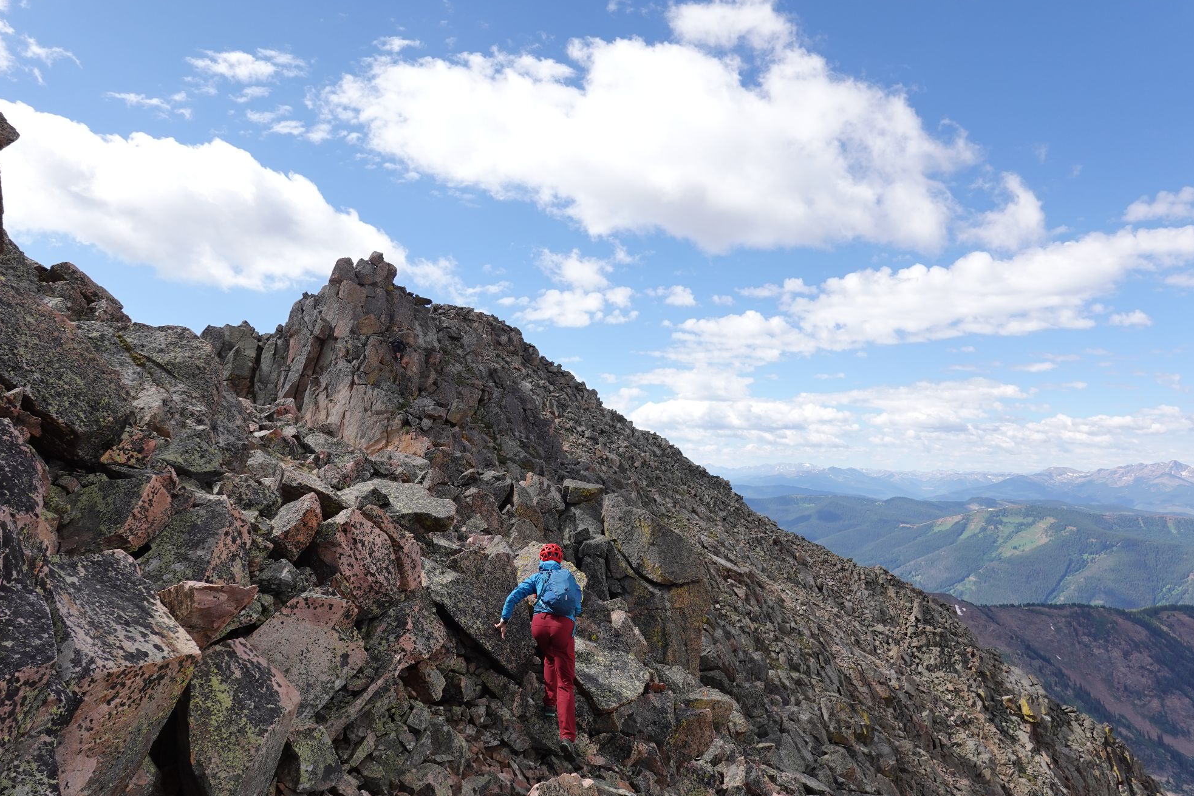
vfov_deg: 51.3
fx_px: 829
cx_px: 585
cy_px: 407
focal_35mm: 25
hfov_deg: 71.5
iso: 100
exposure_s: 1/500
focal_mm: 9
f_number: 4
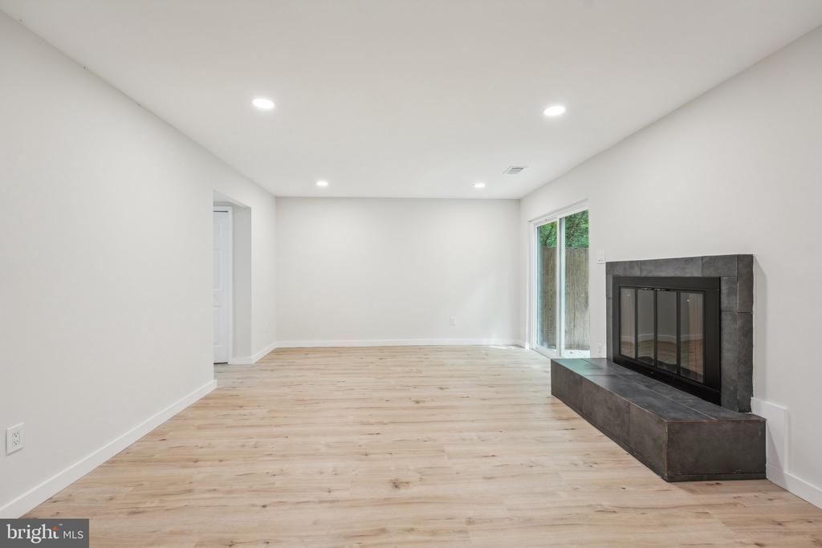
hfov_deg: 98.5
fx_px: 354
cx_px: 411
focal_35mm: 16
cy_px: 274
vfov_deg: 75.5
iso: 160
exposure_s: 1/8
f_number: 7.1
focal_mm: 15.5
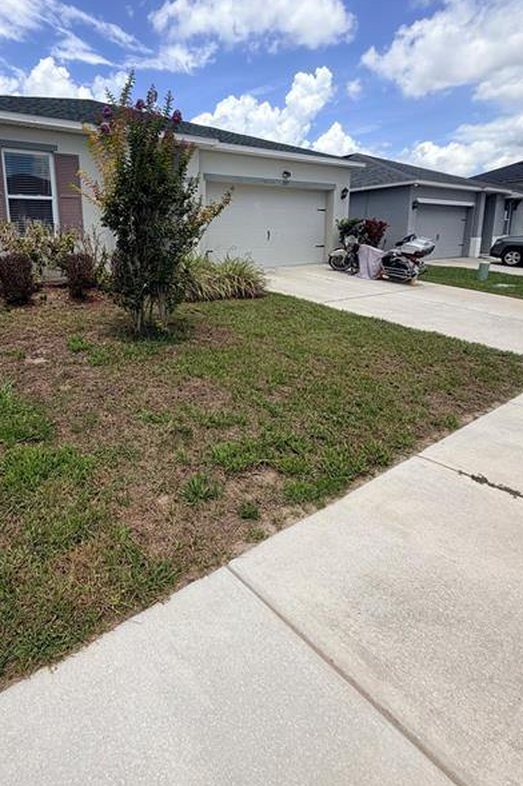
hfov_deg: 62.6
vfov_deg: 86.0
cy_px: 322
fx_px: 414
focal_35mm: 19
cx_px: 168
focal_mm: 2.22
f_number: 2.2
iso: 20
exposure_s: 1/942
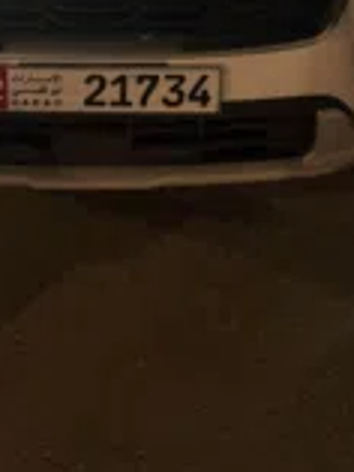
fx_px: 831
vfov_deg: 27.3
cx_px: 69
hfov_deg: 23.7
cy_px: -114
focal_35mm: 61
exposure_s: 1/50
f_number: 1.78
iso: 250
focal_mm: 6.76
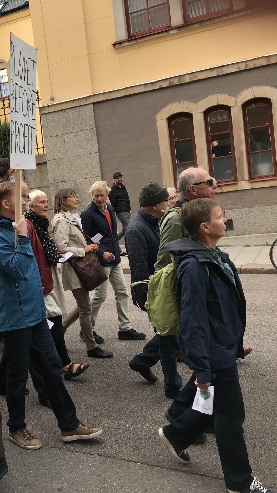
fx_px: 536
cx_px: 39
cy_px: 247
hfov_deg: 28.1
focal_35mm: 41
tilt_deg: -4.6
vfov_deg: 49.4
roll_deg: +3.6
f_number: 1.8
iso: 20
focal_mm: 3.99
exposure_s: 1/433
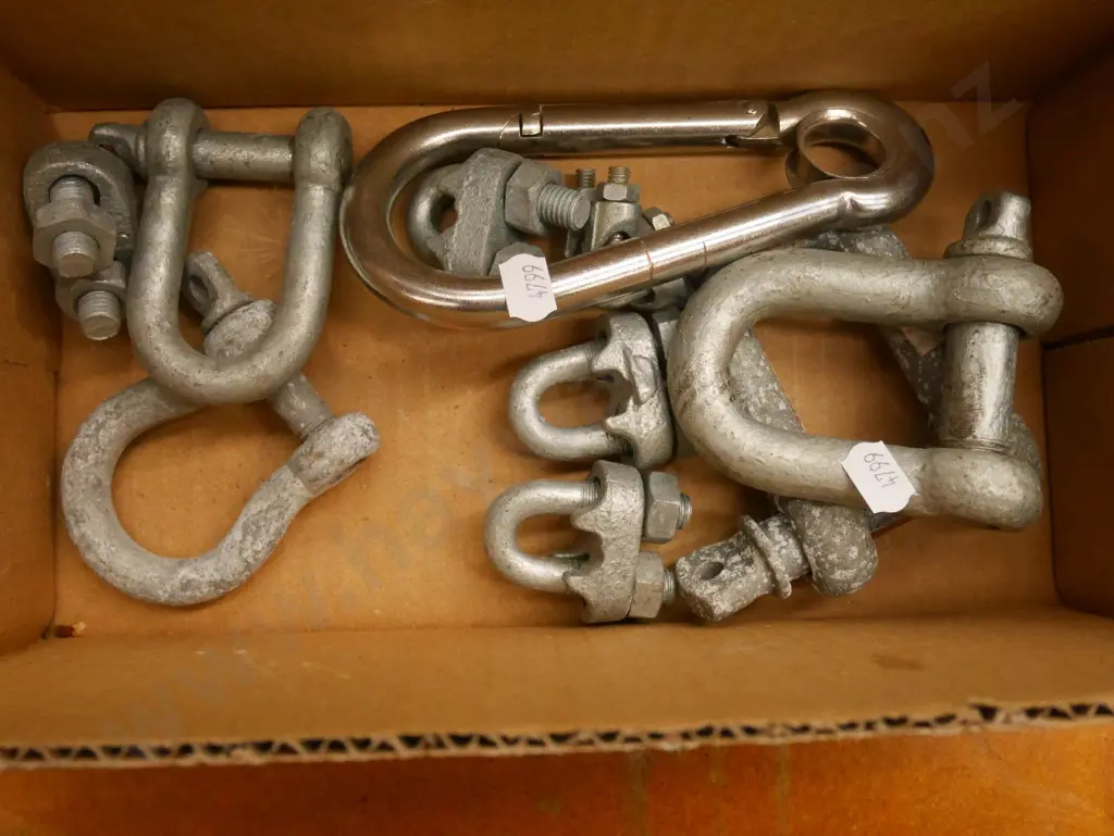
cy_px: 418
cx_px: 557
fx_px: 1030
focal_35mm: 32
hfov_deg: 56.8
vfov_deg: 44.2
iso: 3200
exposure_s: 1/250
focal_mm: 16
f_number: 4
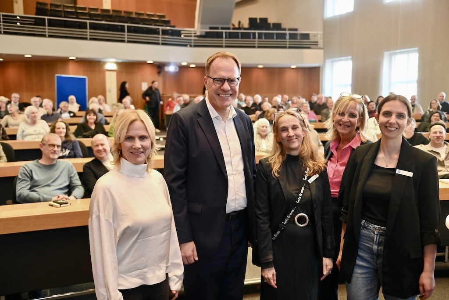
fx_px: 437
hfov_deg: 54.4
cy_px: 150
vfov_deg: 37.9
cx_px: 224
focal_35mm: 35
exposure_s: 1/160
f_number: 2.8
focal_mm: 35
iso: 3600
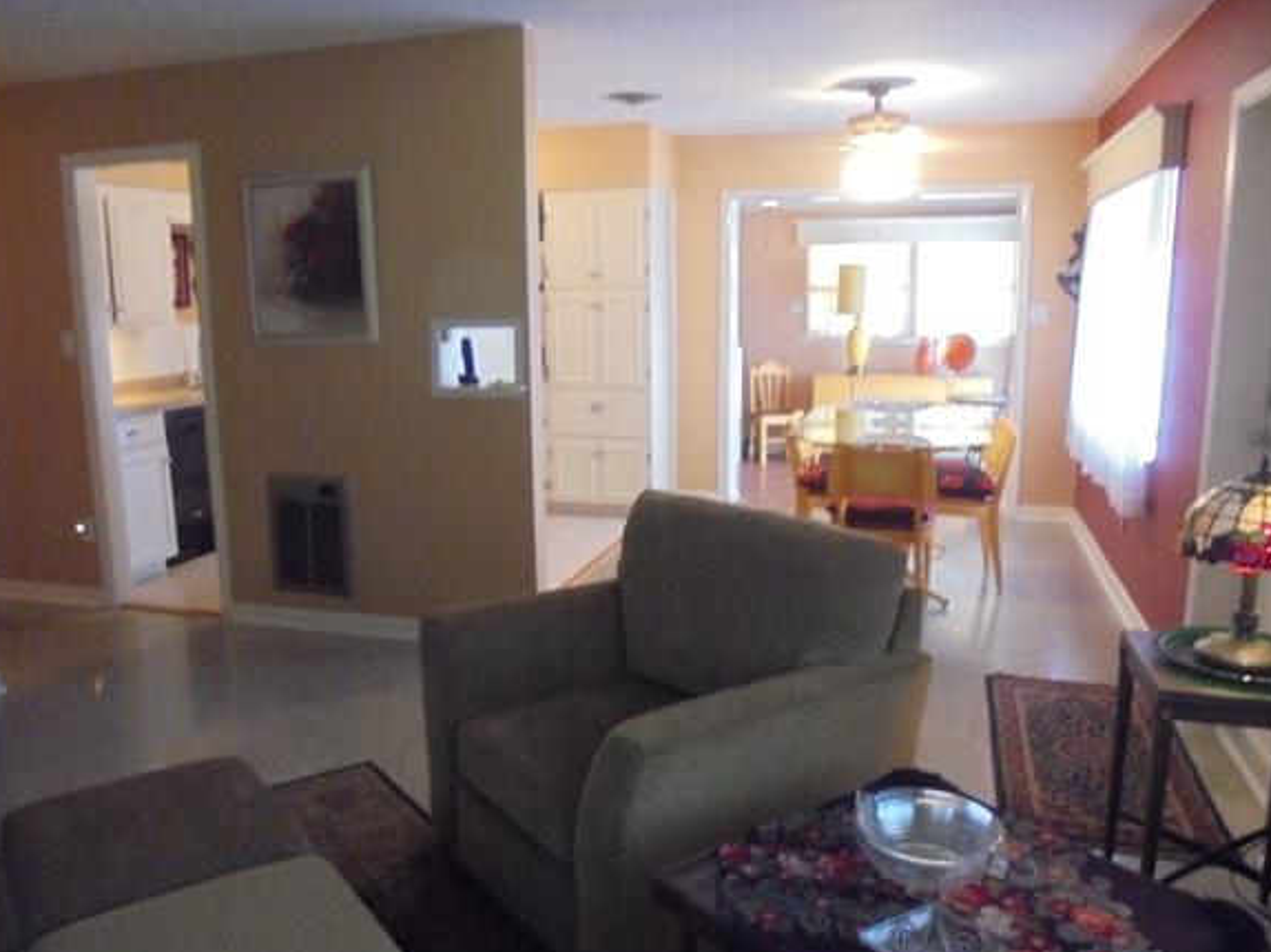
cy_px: 489
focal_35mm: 29
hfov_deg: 61.6
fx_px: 1064
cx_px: 574
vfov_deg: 48.2
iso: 640
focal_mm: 4.6
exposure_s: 1/20
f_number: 3.5
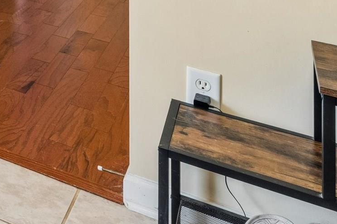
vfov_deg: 15.9
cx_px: -253
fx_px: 618
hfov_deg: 21.4
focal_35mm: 66
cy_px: -229
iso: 400
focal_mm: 16
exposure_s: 1/8
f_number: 13
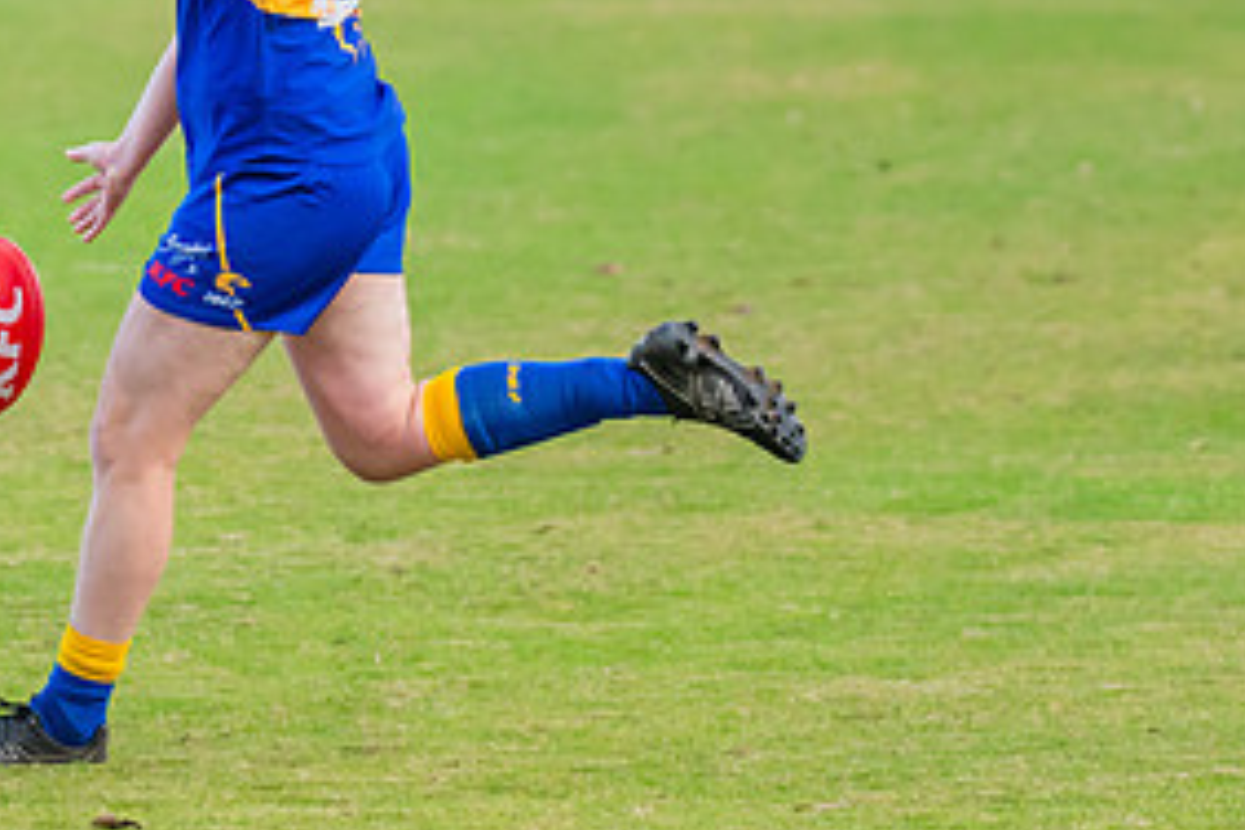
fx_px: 15838
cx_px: 115
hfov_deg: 4.5
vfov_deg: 3.0
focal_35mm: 458
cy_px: -23
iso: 1000
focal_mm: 170
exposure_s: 1/1250
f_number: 4
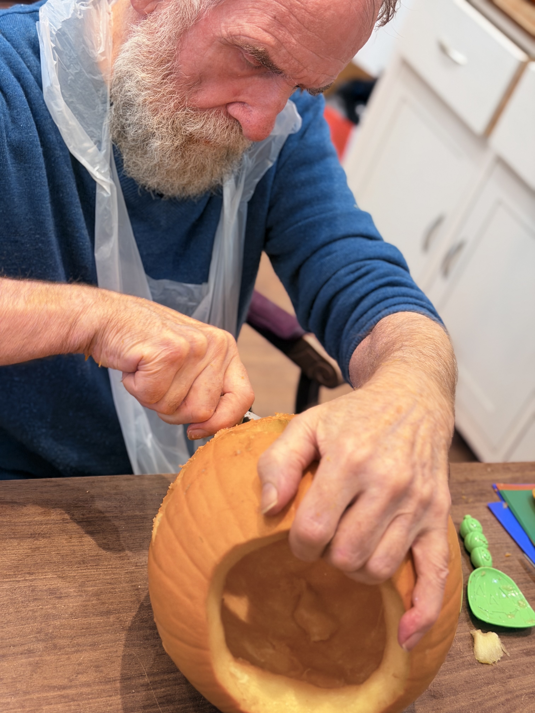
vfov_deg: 39.7
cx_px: 268
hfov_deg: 30.3
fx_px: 989
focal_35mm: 48
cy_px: 356
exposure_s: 1/50
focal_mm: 6.76
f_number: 1.78
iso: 160
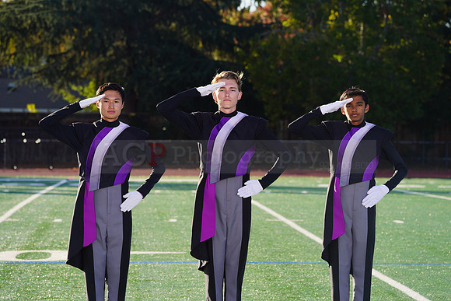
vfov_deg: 8.8
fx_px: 1955
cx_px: 226
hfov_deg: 13.2
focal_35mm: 156
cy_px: 150
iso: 100
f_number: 7.1
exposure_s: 1/250
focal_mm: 156
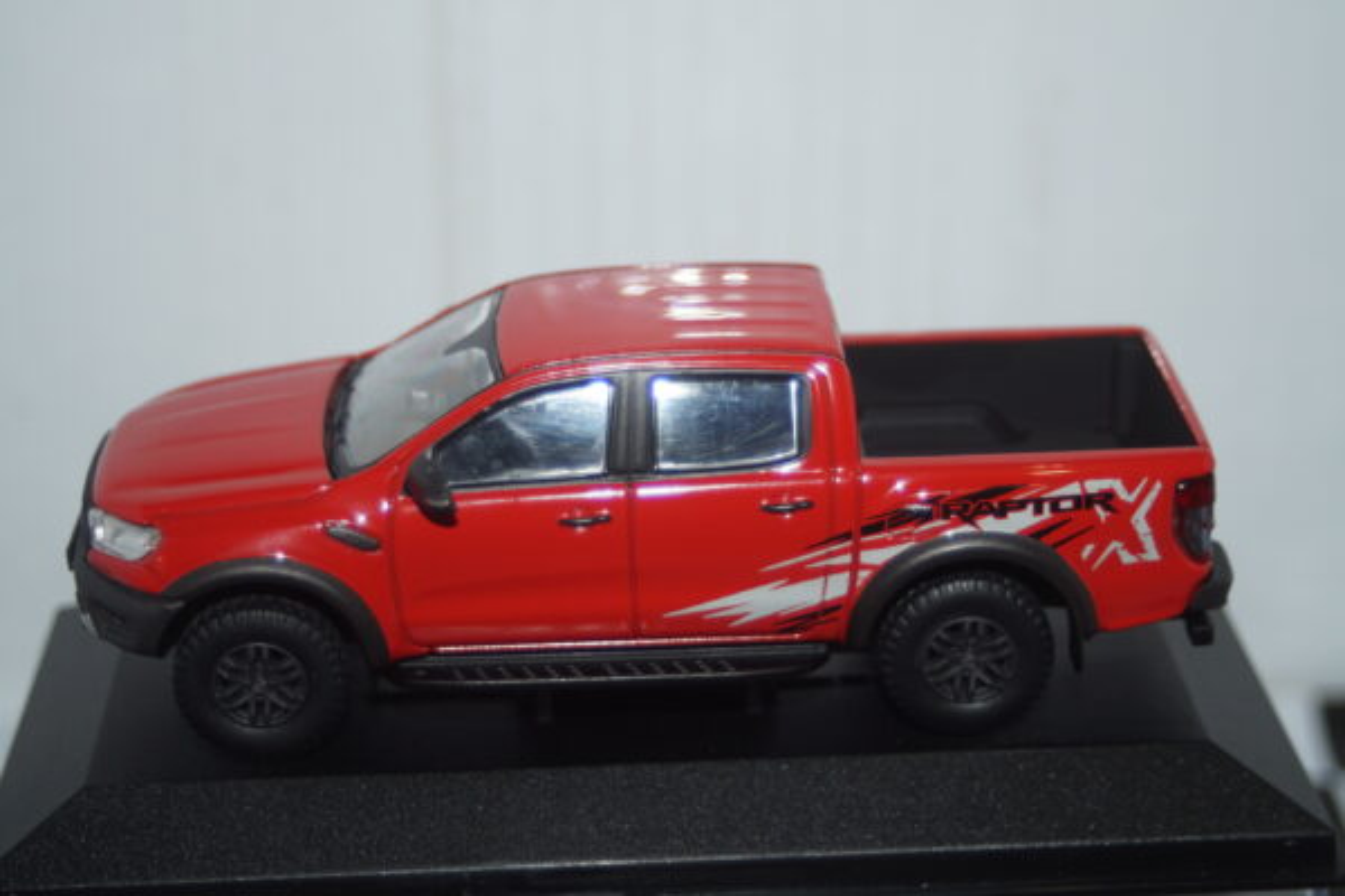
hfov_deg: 24.6
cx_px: 672
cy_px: 448
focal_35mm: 82
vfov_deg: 16.6
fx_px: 3082
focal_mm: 55
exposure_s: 1/80
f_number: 5
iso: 160
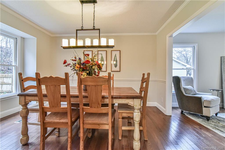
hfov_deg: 96.7
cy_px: 75
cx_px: 112
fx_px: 100
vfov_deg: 73.8
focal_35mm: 16
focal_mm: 16
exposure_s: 1/80
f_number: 9
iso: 4000
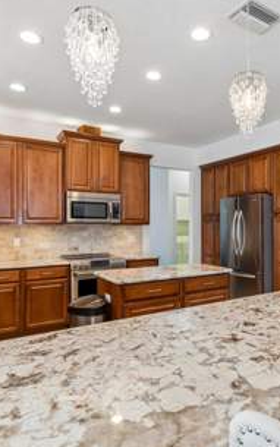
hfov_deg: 49.8
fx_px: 293
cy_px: 224
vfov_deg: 74.8
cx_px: 196
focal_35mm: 24
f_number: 7.1
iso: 100
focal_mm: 10
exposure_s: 1/6
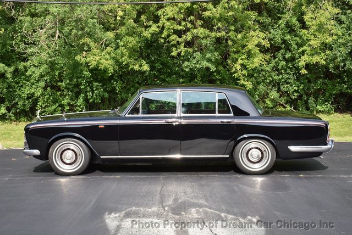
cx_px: 176
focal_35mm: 60
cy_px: 118
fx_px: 587
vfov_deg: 22.7
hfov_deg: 33.4
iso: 360
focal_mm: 40
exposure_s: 1/500
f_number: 8
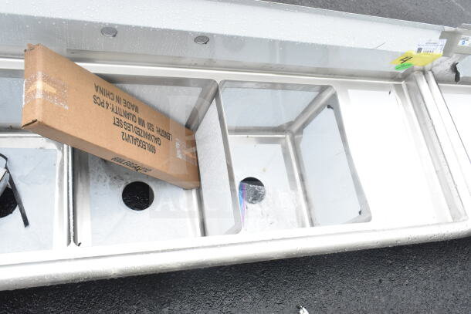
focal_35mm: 33
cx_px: 236
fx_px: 432
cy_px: 157
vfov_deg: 40.0
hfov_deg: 57.2
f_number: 9
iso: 1600
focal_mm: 22
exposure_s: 1/320
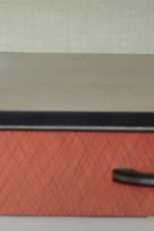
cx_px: -18
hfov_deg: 6.4
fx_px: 1368
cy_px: 86
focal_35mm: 213
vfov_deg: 9.7
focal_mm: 20
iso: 800
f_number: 3.8
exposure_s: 1/60
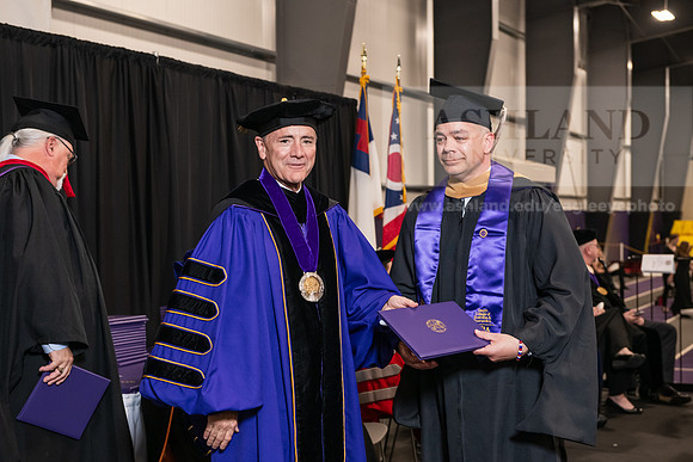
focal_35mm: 60
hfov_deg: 33.4
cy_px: 231
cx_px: 346
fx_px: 1155
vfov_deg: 22.6
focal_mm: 60
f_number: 5
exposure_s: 1/125
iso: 2000
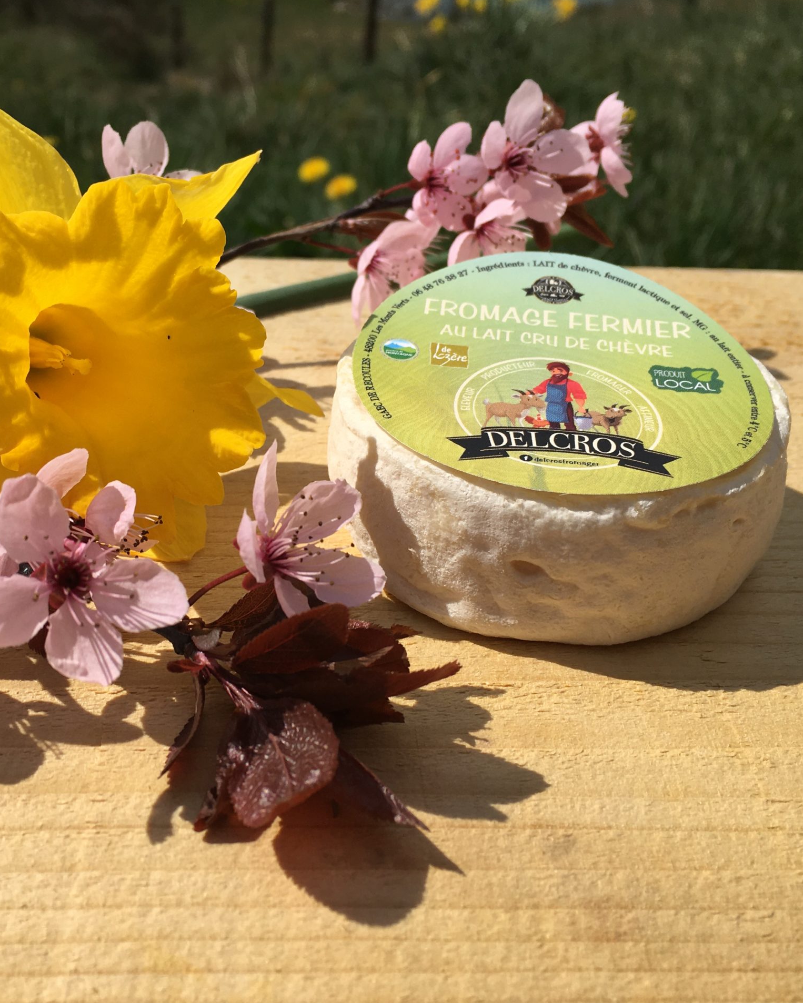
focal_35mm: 38
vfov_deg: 47.9
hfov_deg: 38.8
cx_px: 275
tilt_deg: -33.2
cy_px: 502
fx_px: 1129
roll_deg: +0.0
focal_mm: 4.15
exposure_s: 1/3205
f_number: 2.2
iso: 25
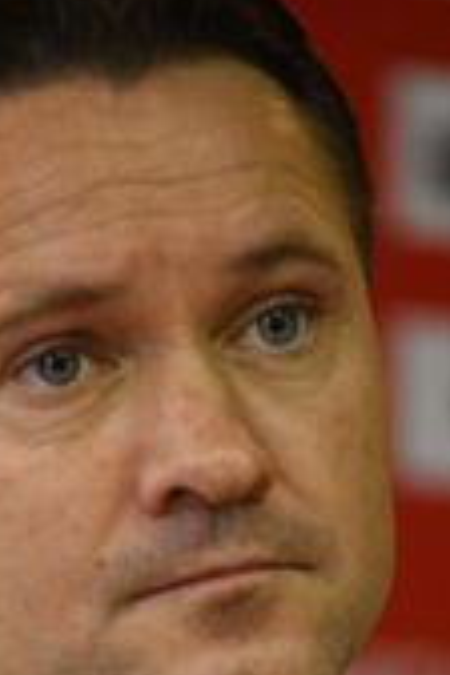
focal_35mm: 429
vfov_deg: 4.8
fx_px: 8043
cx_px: 139
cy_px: 775
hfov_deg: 3.2
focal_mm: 155
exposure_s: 1/250
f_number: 2.8
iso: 3200
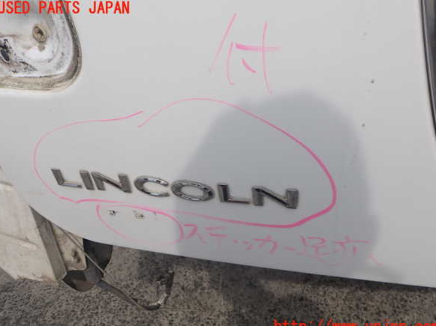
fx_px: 390
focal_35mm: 31
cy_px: 168
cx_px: 218
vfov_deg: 45.4
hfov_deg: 58.4
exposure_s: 1/160
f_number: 9
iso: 100
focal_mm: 5.4
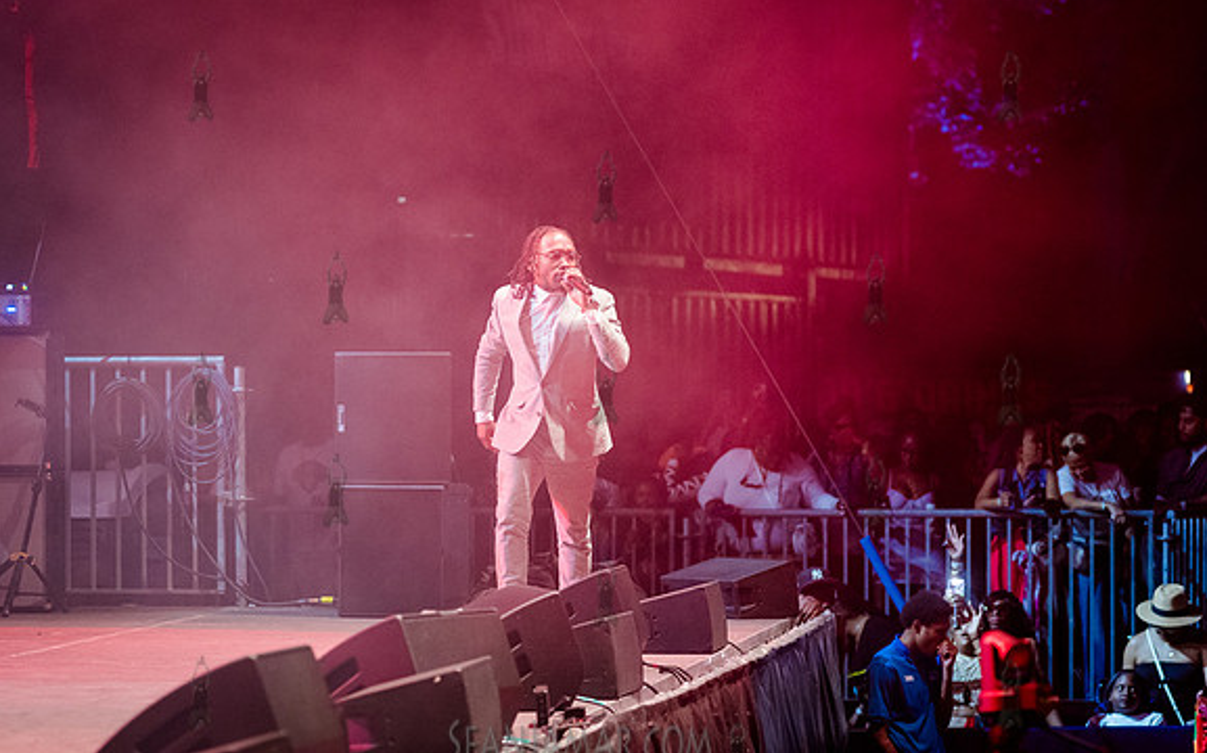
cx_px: 618
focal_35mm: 144
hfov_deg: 14.5
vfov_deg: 9.1
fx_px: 4735
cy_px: 388
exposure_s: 1/320
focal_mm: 135
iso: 6400
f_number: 4
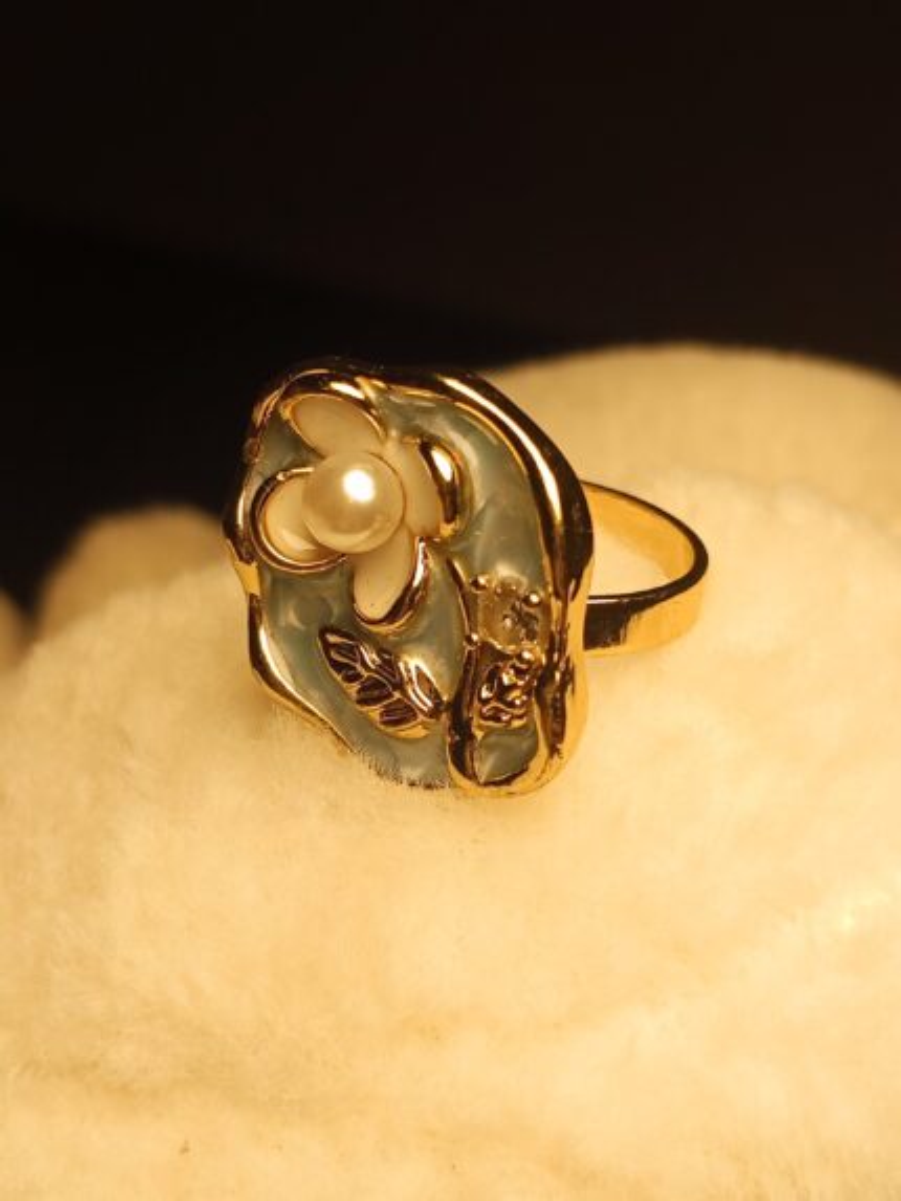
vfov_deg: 35.5
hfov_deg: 27.0
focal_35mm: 54
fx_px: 1873
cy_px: 600
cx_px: 450
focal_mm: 3.98
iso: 80
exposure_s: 1/100
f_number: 1.8
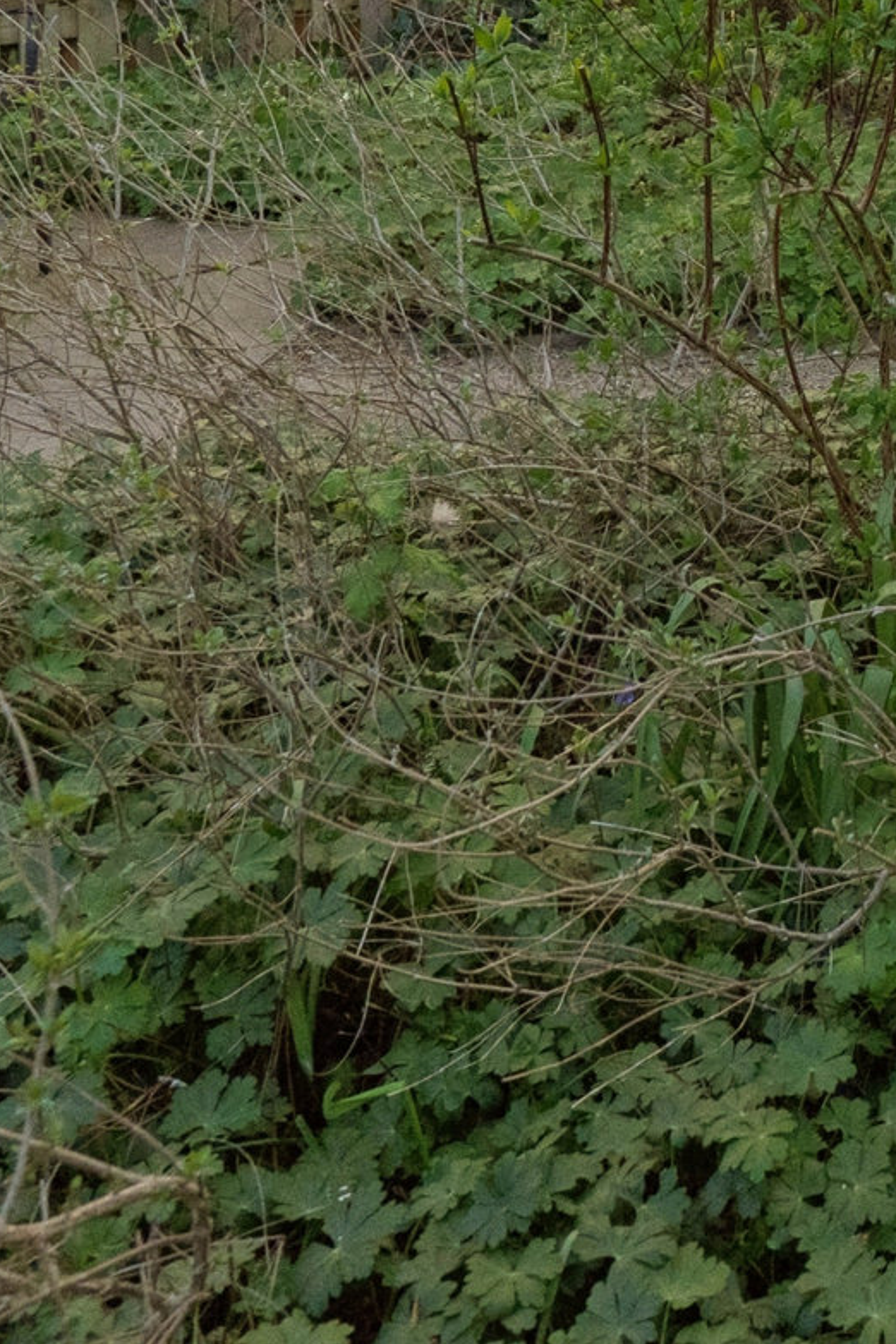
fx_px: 1717
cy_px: -331
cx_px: 1071
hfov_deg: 26.1
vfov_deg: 33.4
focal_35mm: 46
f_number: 5.6
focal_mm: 12
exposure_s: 1/1000
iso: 640
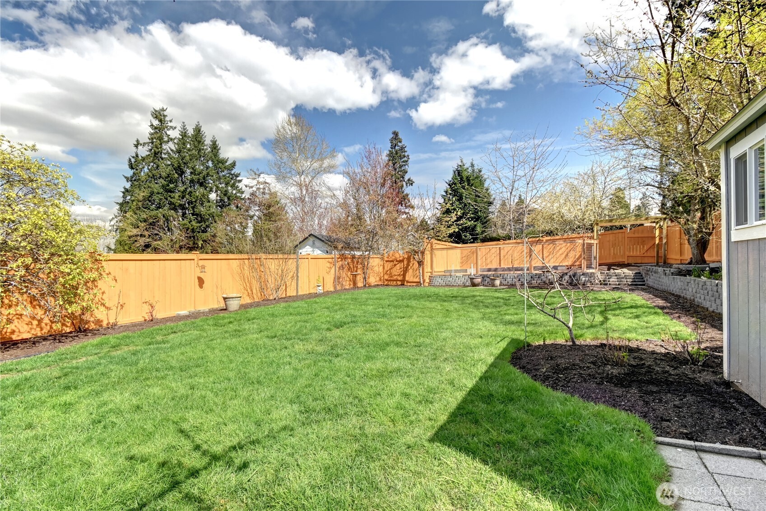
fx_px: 319
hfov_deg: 100.4
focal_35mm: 15
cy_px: 256
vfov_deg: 77.3
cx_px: 383
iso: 320
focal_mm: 10
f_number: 11
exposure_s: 1/40
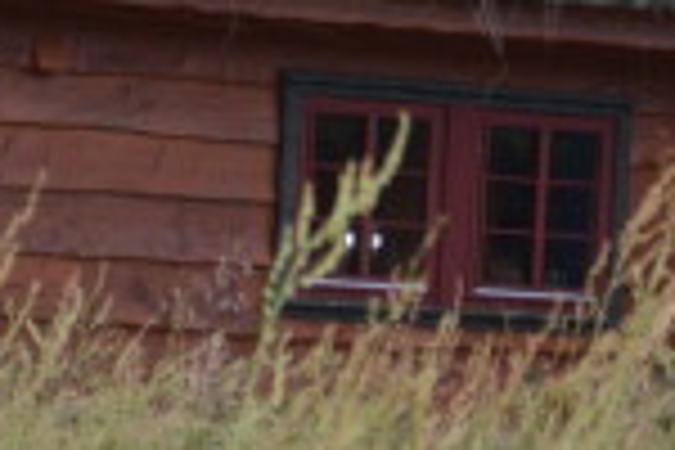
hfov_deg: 5.4
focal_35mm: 384
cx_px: 284
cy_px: -178
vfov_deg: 3.6
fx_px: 7206
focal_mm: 55
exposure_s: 1/60
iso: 720
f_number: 5.6
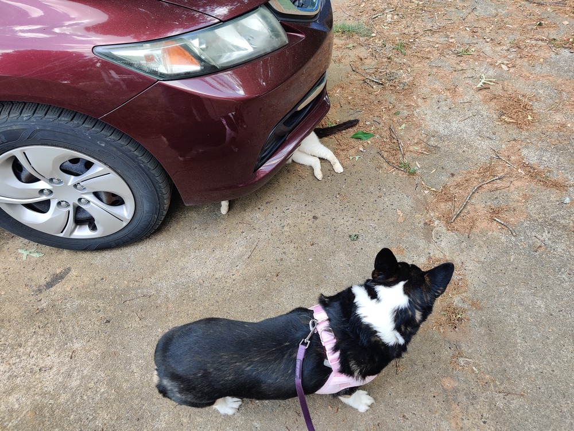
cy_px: 216
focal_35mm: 27
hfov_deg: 65.3
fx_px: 448
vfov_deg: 51.4
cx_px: 287
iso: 100
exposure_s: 1/192
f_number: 1.65
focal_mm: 4.75
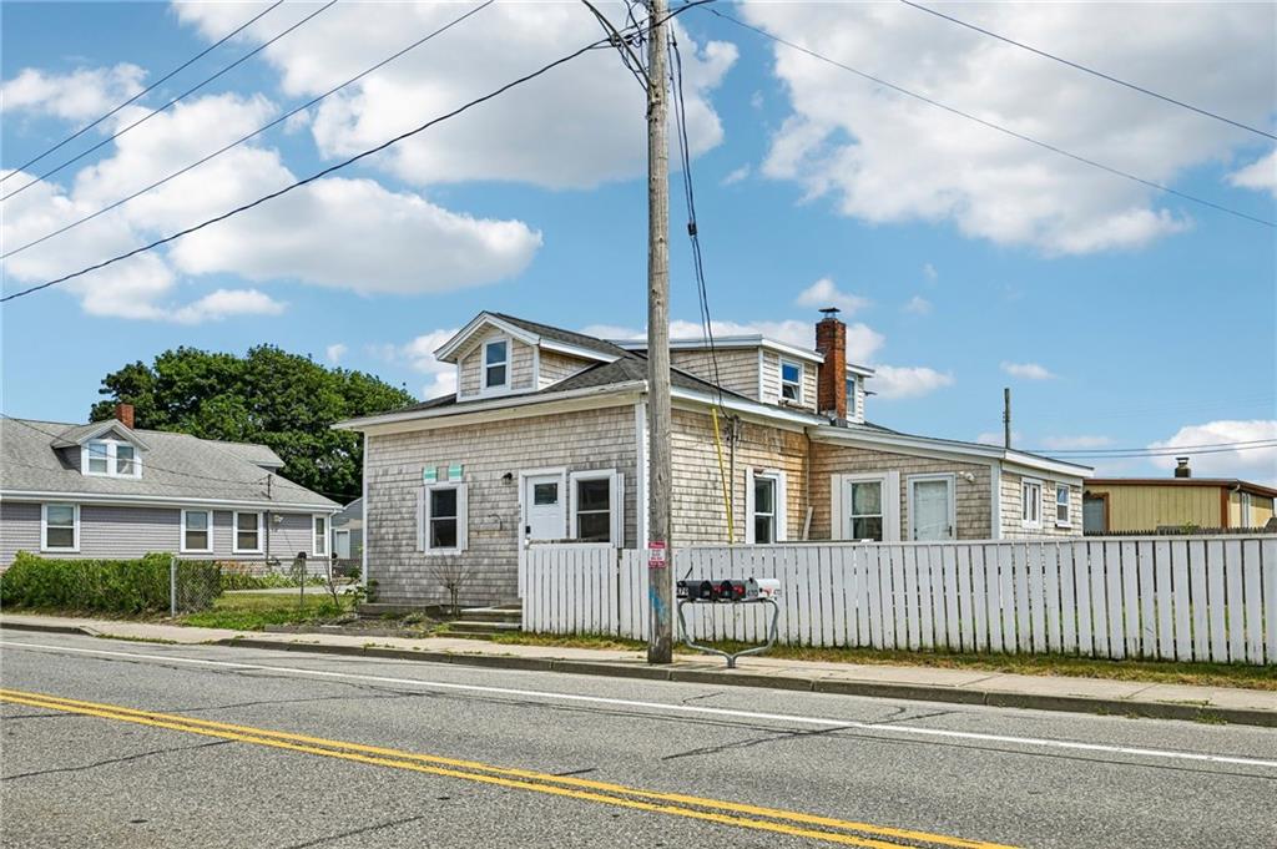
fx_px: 1063
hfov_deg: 62.0
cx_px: 638
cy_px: 424
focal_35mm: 30
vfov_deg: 43.5
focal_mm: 30
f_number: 8
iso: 400
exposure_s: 1/1600
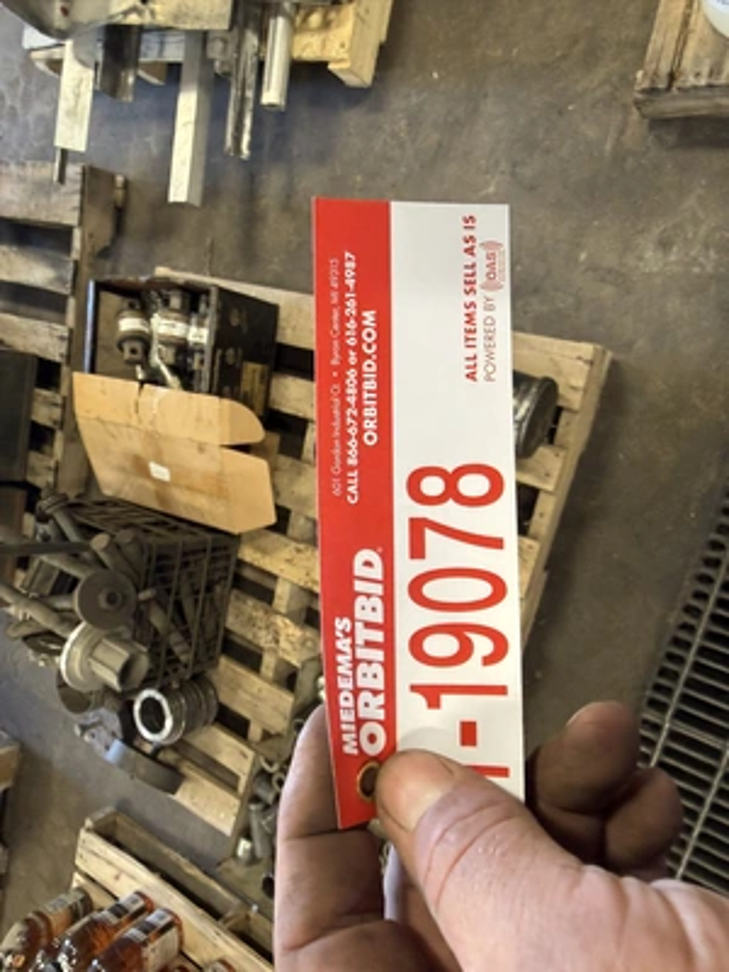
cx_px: 364
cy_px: 486
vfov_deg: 71.6
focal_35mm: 24
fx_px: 674
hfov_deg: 56.8
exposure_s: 1/60
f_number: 2.2
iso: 200
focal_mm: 2.22
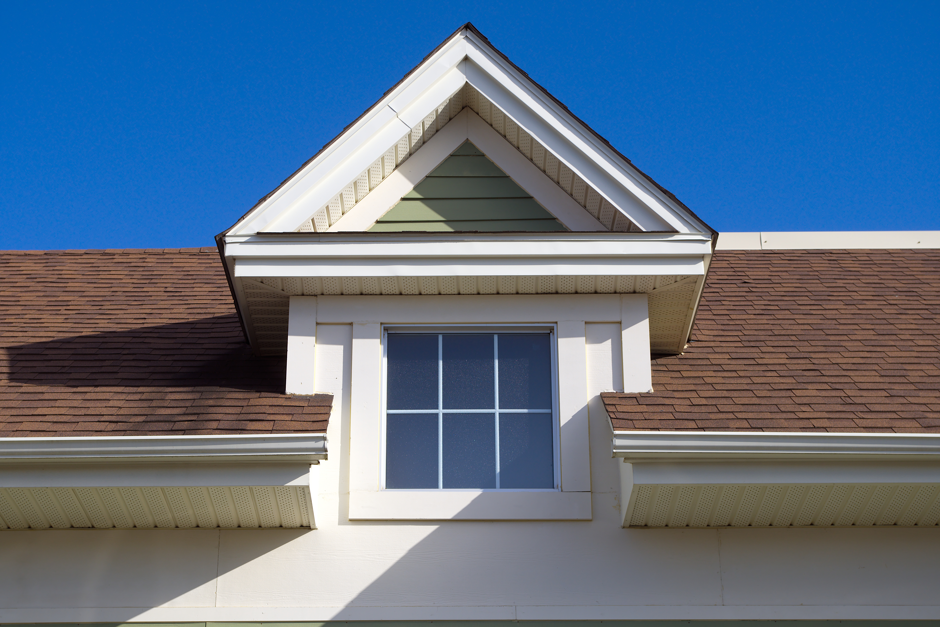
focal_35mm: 72
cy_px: 314
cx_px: 470
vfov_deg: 18.9
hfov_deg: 28.1
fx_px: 1880
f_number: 10
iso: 100
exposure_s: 1/250
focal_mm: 47.5
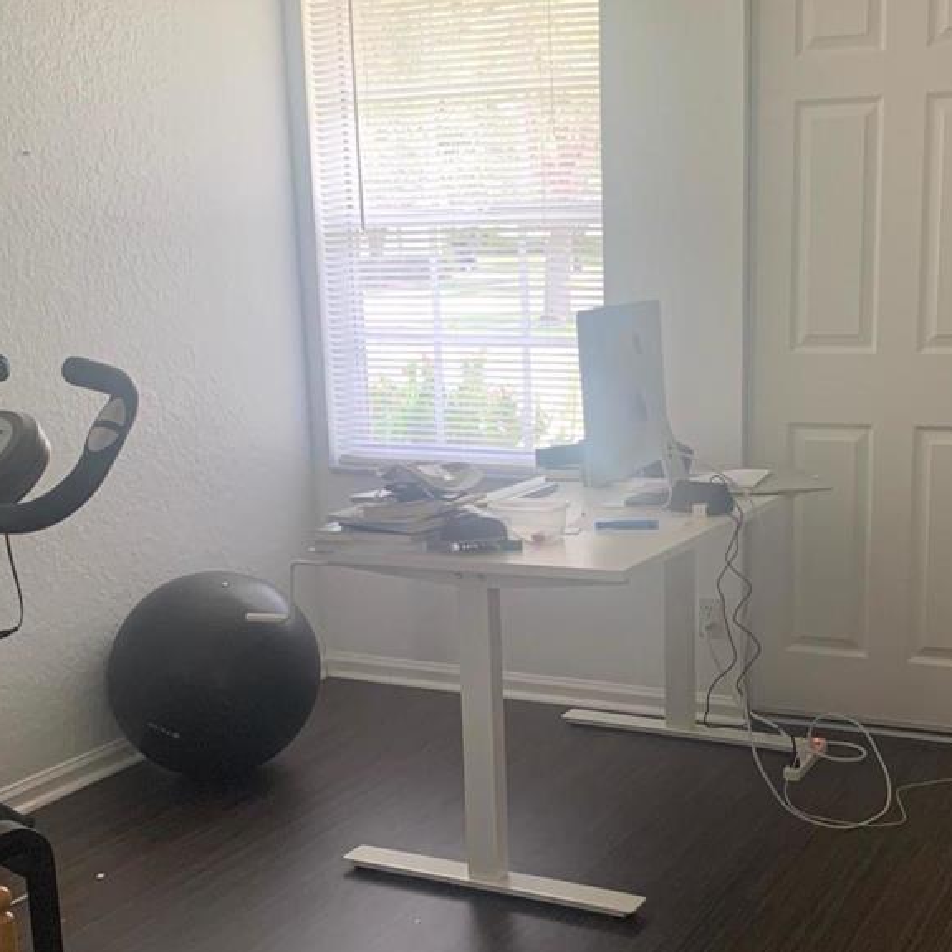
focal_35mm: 48
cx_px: 570
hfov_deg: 35.2
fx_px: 1494
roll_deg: +1.3
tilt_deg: -12.2
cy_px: 593
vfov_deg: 35.2
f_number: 1.8
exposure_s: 1/60
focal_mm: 4.25
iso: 160
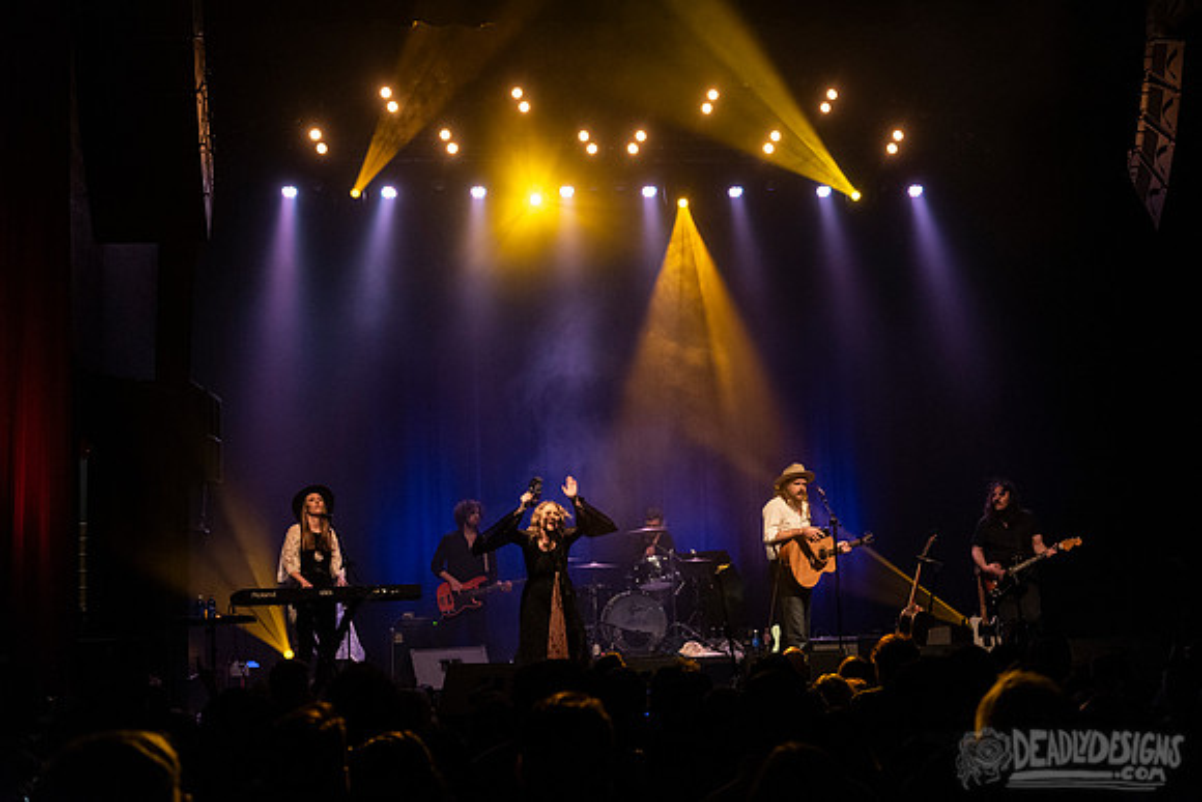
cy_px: 401
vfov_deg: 28.8
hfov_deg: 42.1
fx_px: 1559
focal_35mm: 47
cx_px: 634
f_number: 3.2
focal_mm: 44
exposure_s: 1/160
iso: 2500
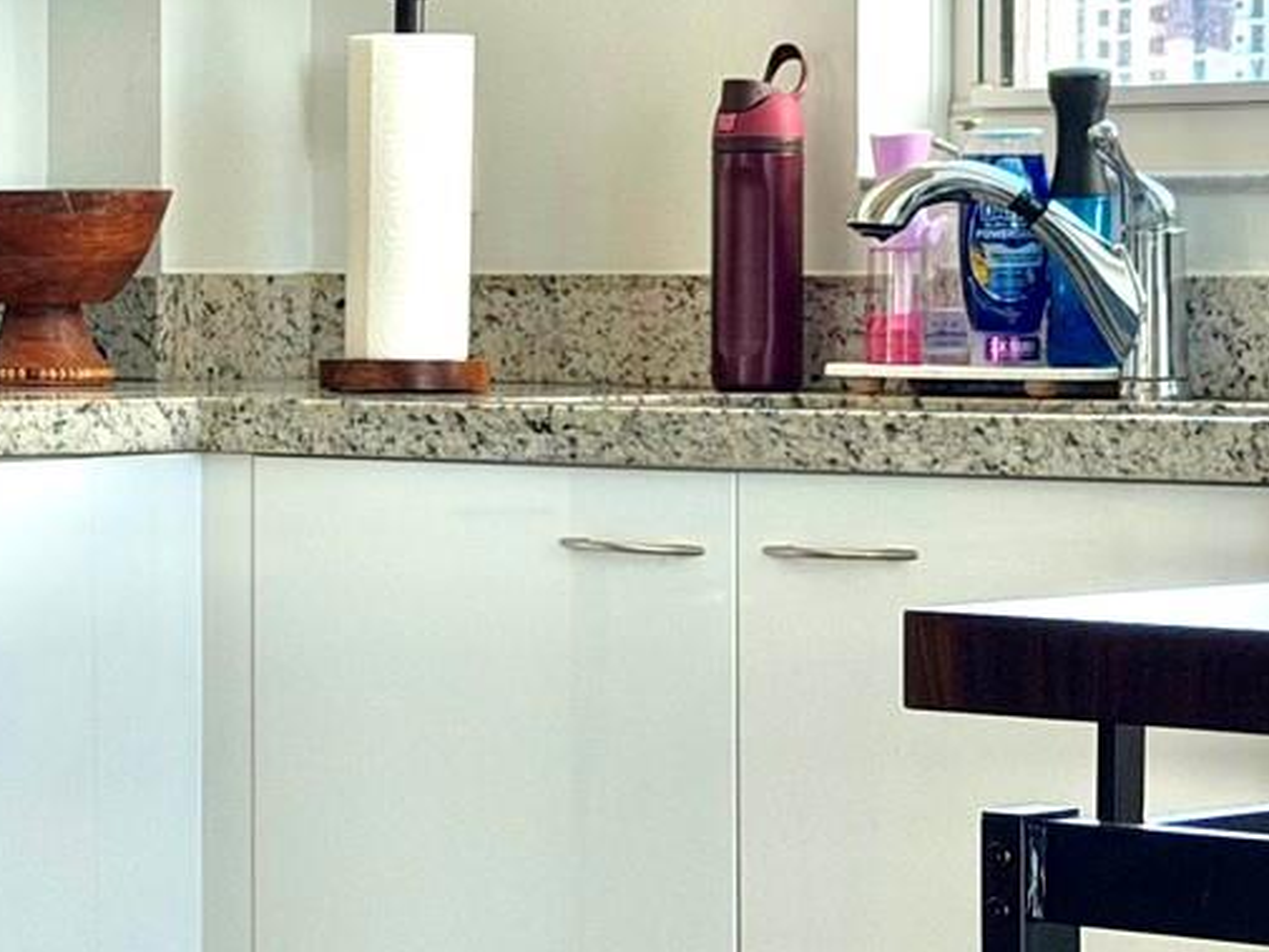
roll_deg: +0.3
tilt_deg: -0.9
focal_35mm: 152
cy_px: 234
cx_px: 83
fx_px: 5574
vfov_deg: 9.7
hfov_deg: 12.9
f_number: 1.78
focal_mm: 6.76
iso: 80
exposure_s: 1/409
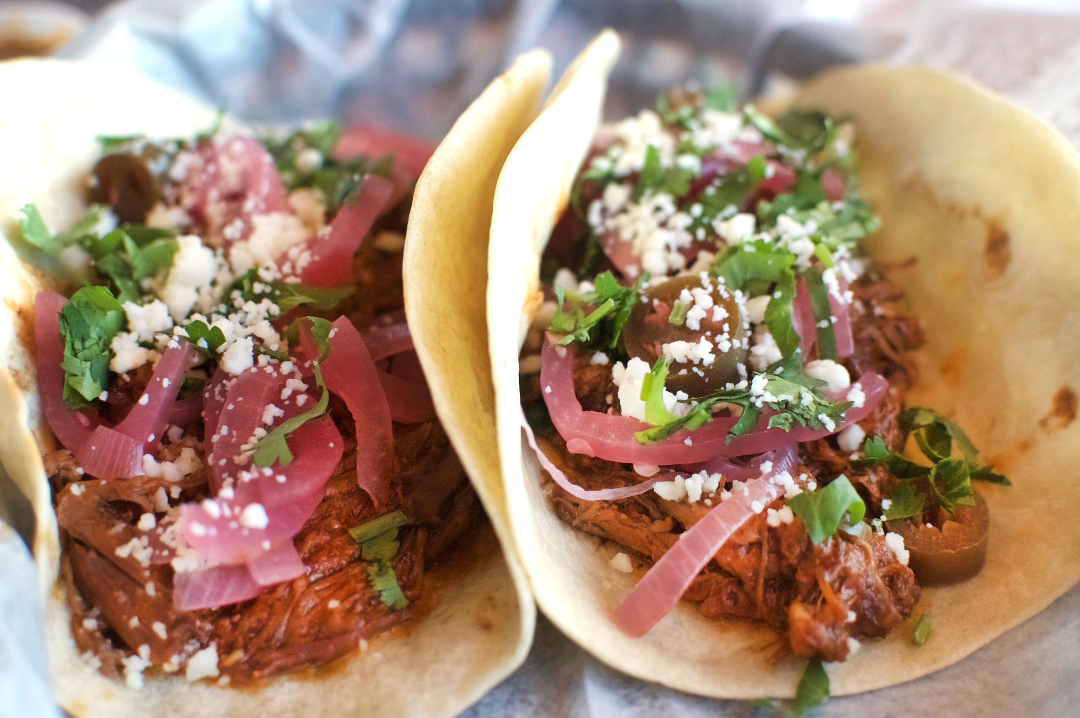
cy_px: 359
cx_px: 540
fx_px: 1574
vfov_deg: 25.7
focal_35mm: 52
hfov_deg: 37.9
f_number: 4
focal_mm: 35
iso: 400
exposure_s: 1/320
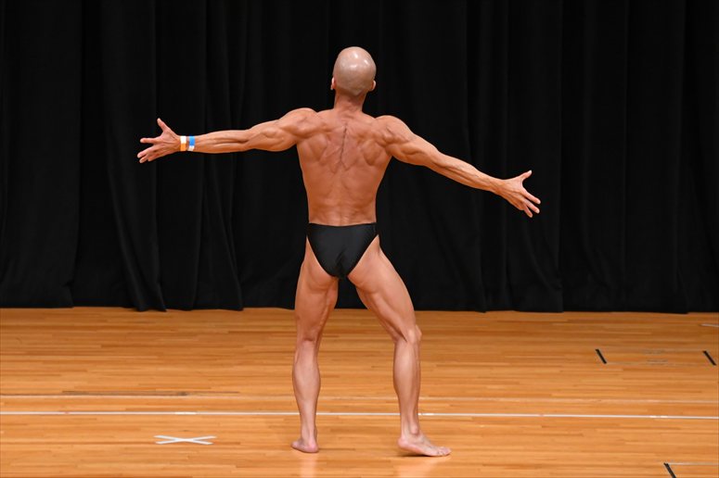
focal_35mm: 285
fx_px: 5689
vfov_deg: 4.8
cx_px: 360
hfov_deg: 7.2
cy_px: 239
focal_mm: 190
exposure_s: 1/400
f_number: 5.6
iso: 3200
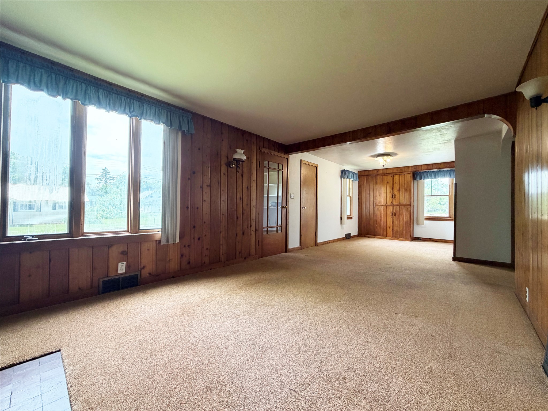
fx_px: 222
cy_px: 206
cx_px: 274
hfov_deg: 102.1
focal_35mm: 14
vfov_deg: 85.7
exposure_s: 1/120
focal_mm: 2.22
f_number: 2.2
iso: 200
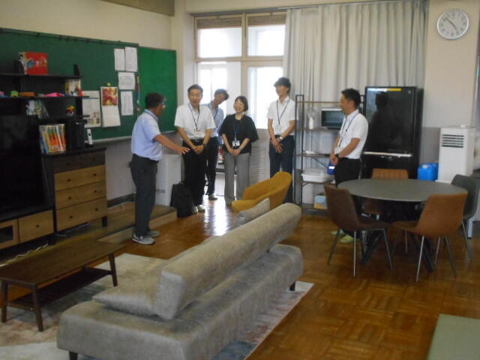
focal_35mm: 39
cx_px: 240
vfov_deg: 36.8
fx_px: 541
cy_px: 180
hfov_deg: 47.9
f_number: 3.9
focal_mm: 6.7
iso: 800
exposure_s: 1/125
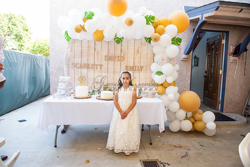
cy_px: 84
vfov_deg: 53.2
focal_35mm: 24
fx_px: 167
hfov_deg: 73.7
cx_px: 125
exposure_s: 1/80
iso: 200
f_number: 4
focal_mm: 24
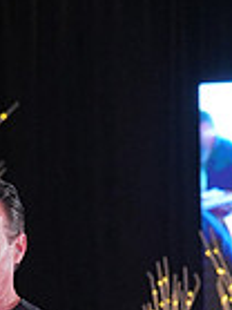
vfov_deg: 5.8
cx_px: -160
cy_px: 618
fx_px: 2989
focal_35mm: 334
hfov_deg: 4.4
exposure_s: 1/400
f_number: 4
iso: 1600
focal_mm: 83
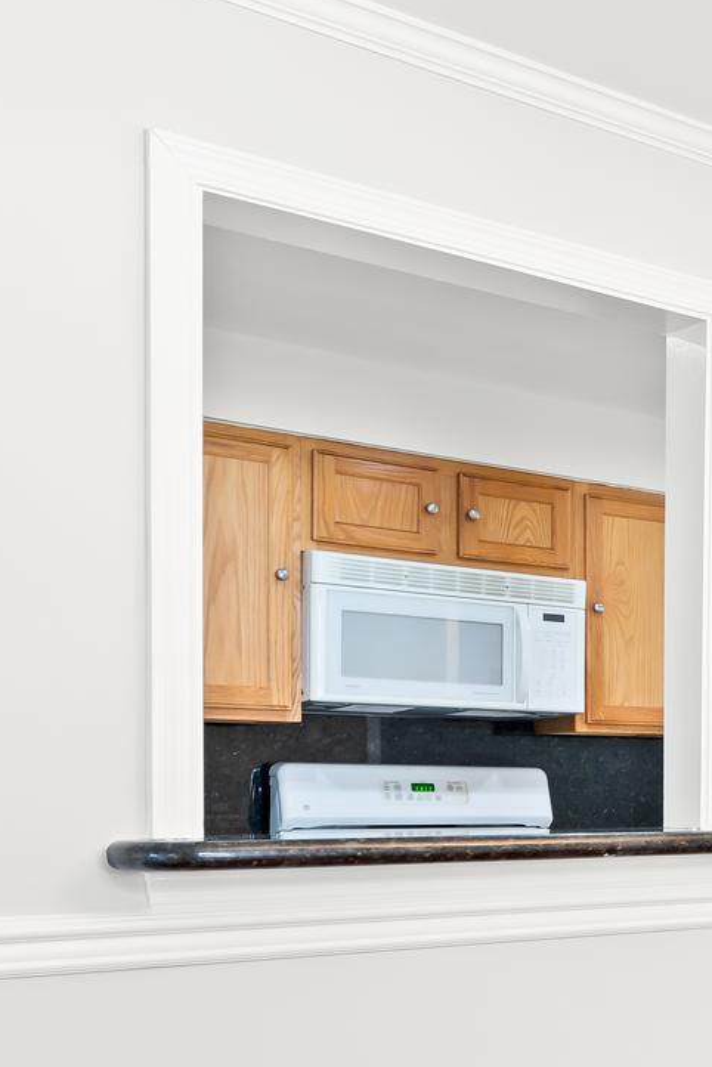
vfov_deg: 37.7
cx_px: 1197
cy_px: 820
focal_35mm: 51
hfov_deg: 20.6
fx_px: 1511
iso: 100
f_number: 7.1
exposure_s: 1/4
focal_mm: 18
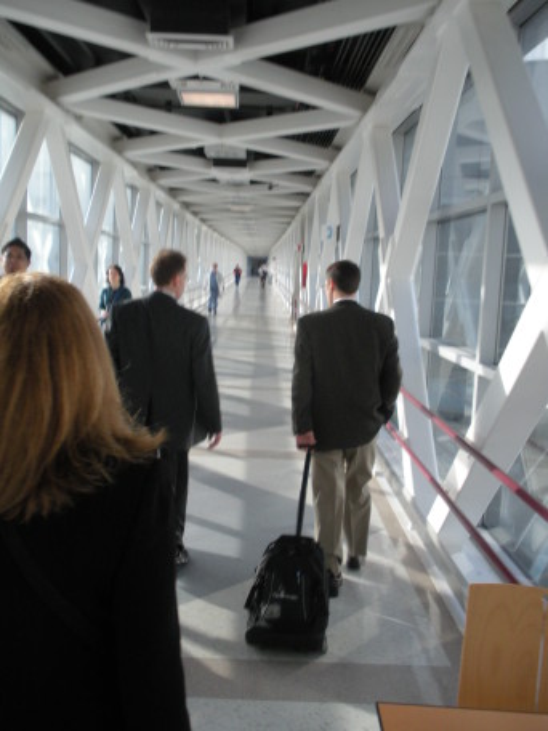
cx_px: 274
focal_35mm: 36
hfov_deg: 39.7
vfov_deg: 51.4
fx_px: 760
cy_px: 366
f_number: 3.5
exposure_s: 1/62.5
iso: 213
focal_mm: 6.3
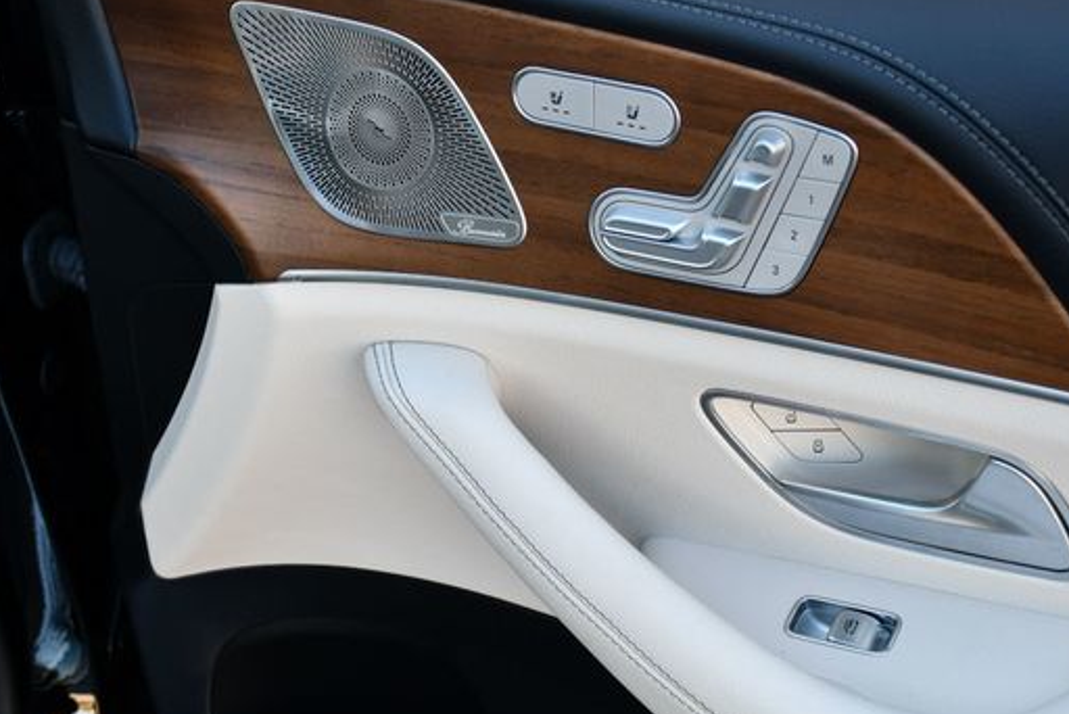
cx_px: 591
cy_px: 324
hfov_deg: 39.5
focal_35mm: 50
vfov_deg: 27.0
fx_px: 1485
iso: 400
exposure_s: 1/250
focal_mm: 20
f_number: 4
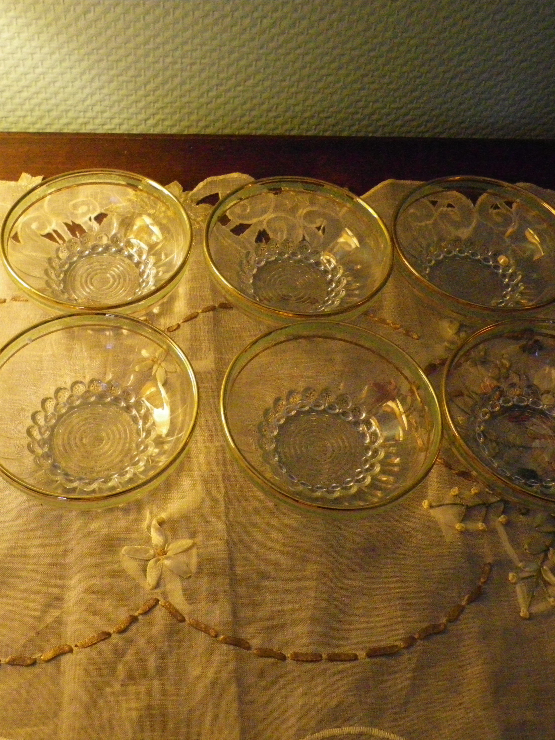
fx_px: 812
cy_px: 375
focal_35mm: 38
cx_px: 201
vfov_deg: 49.0
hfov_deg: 37.5
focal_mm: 4.9
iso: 640
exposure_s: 1/60
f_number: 2.6
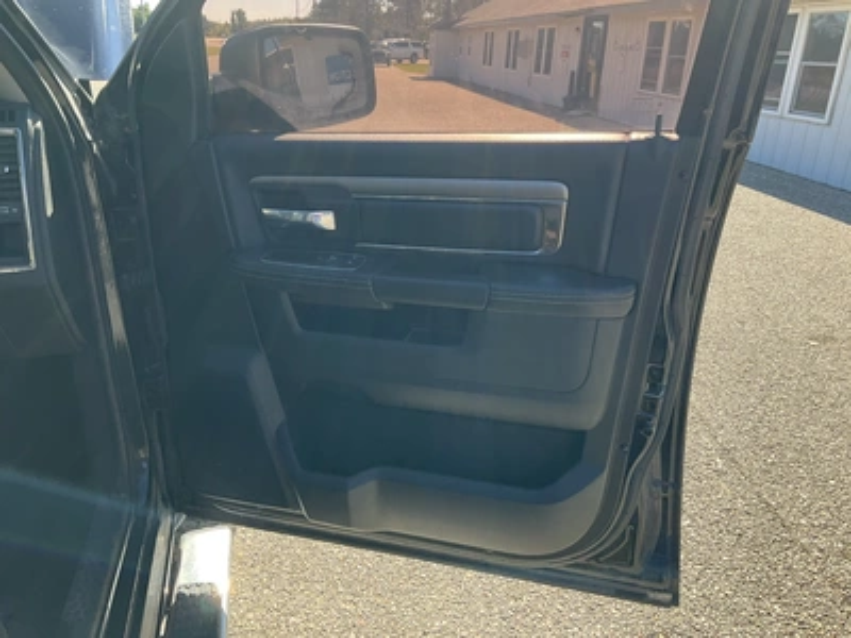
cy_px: 319
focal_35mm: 29
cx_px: 426
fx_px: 713
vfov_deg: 48.2
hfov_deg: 61.7
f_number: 1.8
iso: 25
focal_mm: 3
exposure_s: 1/261
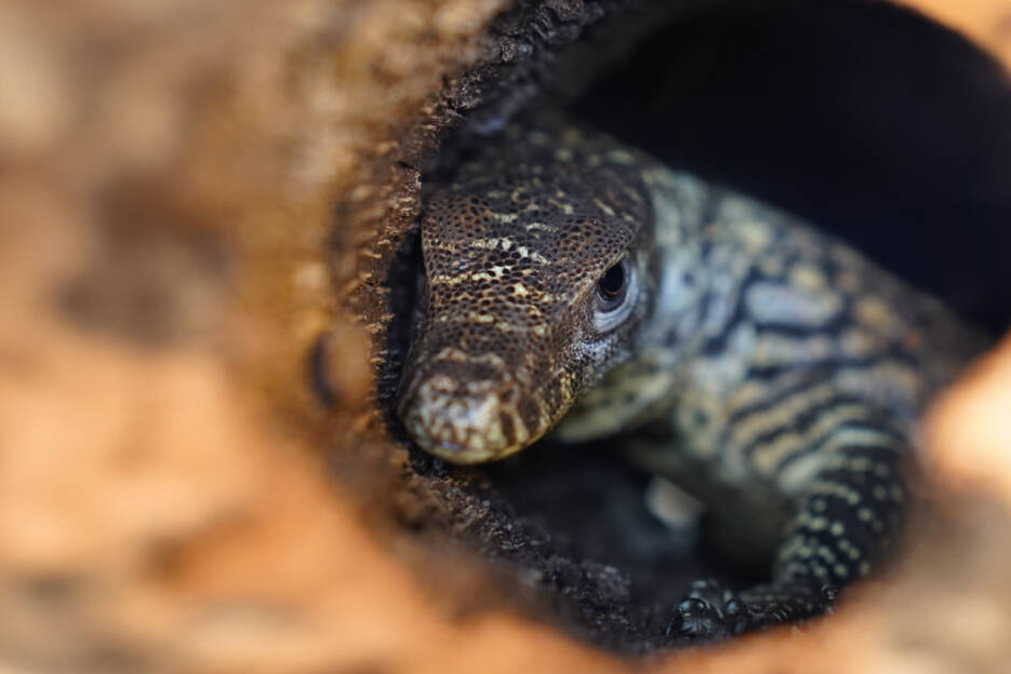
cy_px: 309
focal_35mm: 115
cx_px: 544
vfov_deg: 11.9
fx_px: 3230
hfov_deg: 17.8
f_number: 2.8
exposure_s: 1/50
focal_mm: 70
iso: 2000
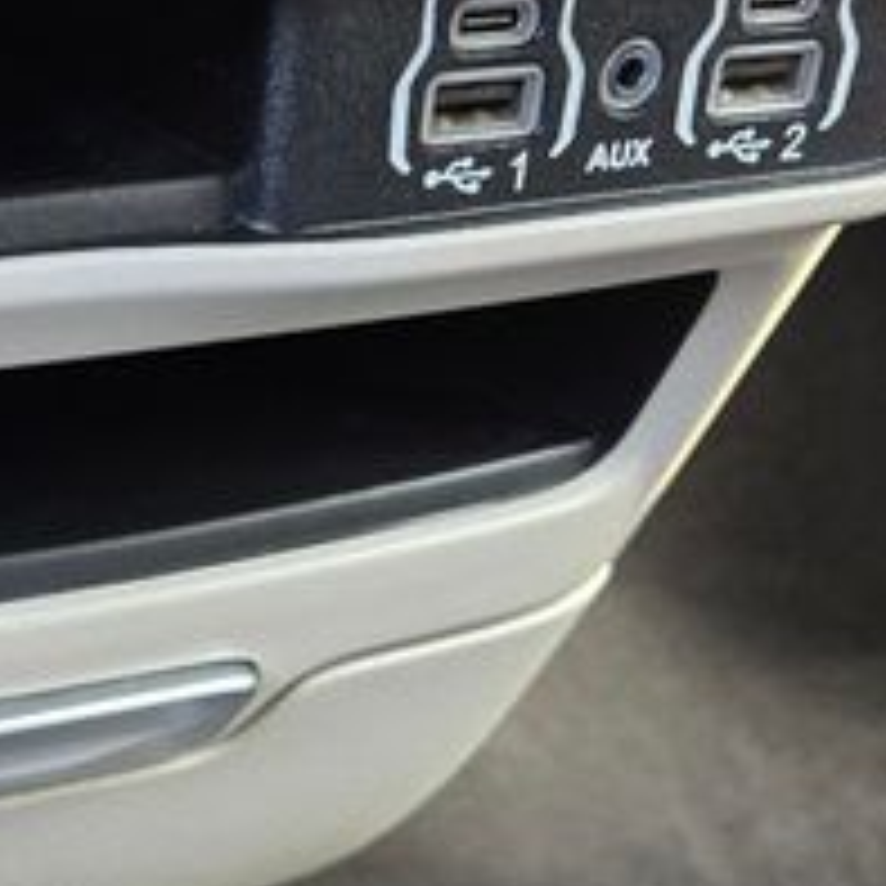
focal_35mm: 66
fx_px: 1911
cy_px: 630
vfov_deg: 25.9
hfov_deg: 24.7
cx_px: -22
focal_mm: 5.4
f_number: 1.8
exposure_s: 1/120
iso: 500
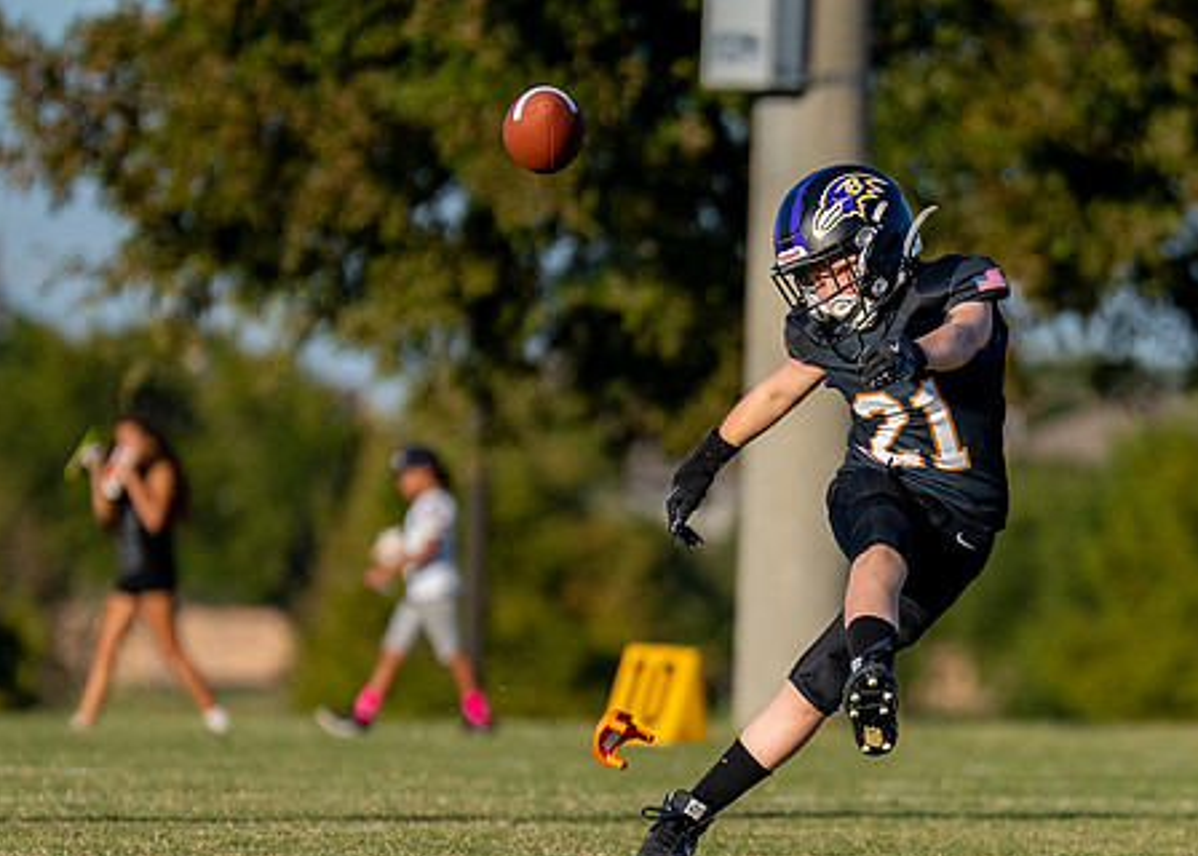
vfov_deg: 2.4
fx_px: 20653
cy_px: 636
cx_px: 903
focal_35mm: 607
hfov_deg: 3.3
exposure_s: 1/3200
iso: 160
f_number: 2.8
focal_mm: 200
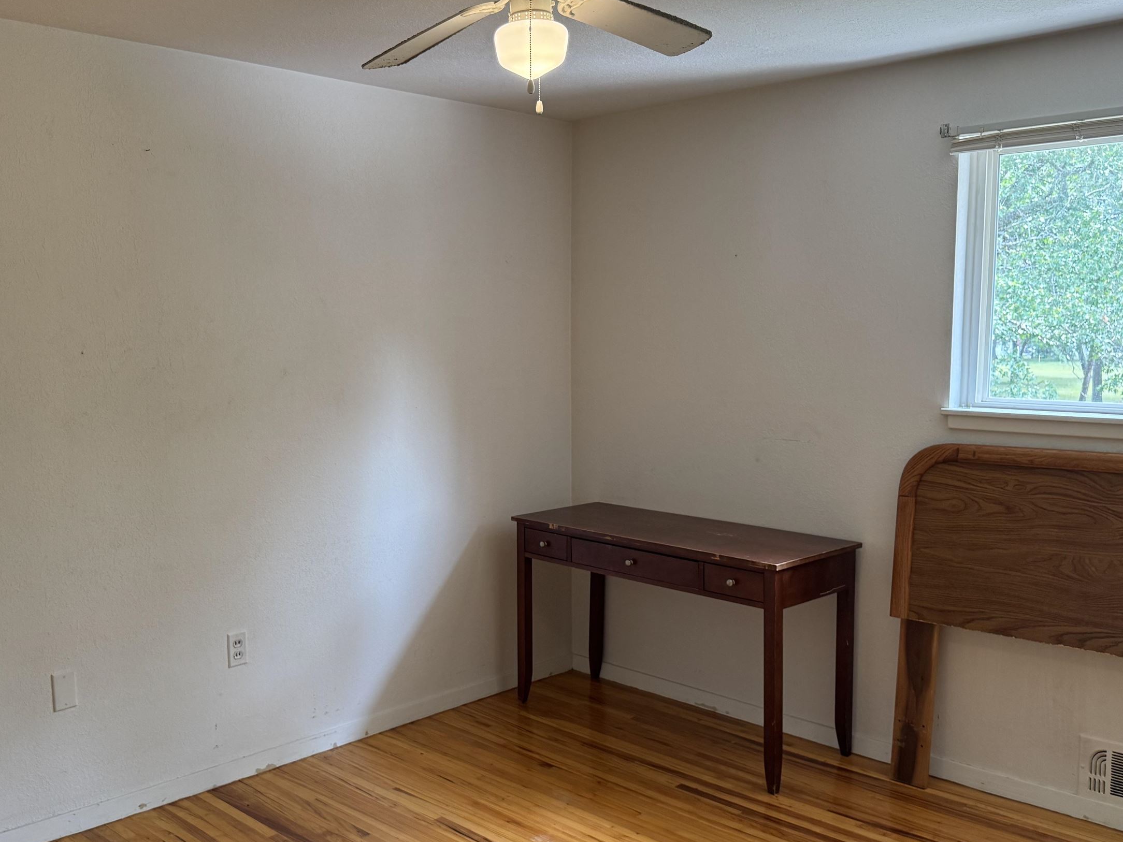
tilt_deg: -7.0
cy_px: 441
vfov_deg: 41.8
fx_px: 1103
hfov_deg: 53.8
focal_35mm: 34
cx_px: 481
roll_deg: +0.5
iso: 200
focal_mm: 6.76
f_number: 1.78
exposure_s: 1/120
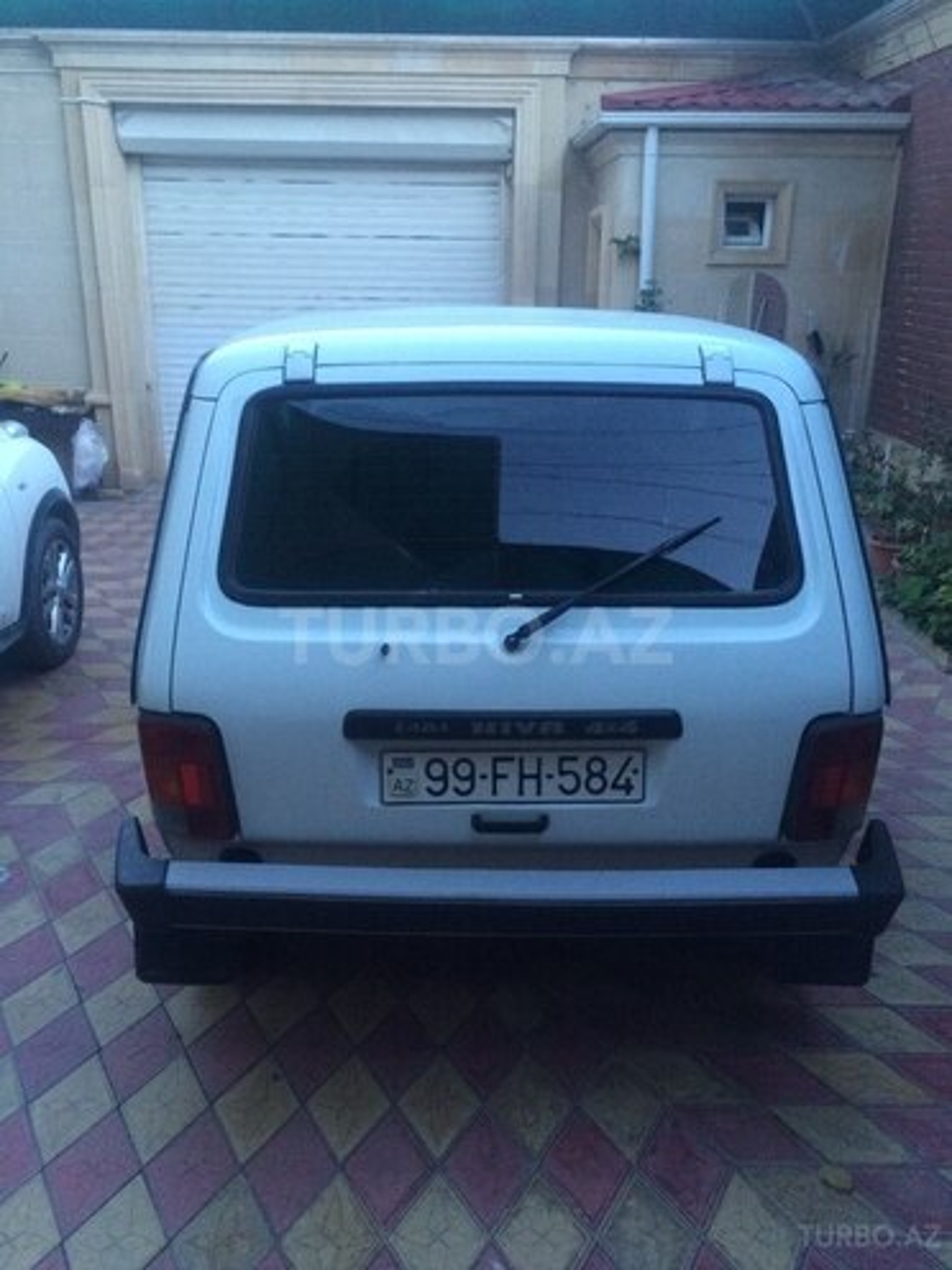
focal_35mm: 29
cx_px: 476
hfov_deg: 48.2
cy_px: 635
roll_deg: -1.9
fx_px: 1063
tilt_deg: -21.0
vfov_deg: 61.7
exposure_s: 1/33
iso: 200
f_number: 2.2
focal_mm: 4.15
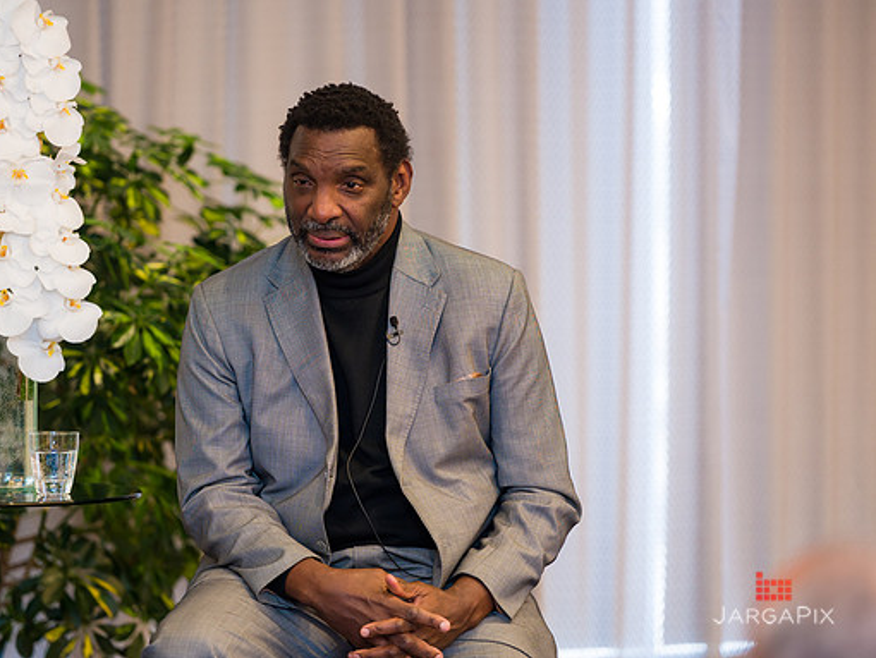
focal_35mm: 202
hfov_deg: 9.8
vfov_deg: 7.4
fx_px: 5114
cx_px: 380
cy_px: 330
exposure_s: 1/200
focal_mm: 185
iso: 800
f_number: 3.2
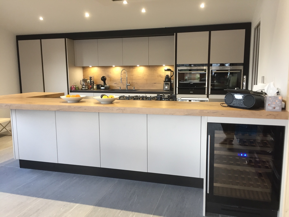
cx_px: 144
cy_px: 108
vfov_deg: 48.2
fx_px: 242
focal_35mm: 29
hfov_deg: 61.7
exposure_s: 1/33
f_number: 2.2
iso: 125
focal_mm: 4.15
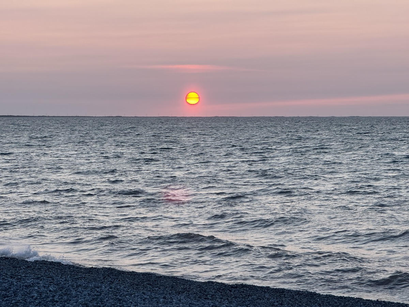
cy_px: 154
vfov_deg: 12.3
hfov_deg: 16.4
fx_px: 1418
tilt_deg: -1.0
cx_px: 204
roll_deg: +0.1
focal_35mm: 120
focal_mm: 15.66
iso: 64
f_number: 2.8
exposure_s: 1/156
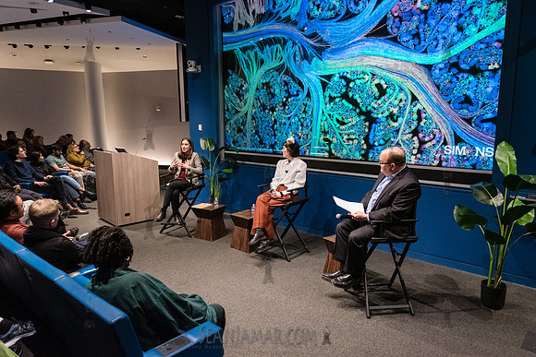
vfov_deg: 51.4
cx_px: 274
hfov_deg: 71.6
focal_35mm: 25
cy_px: 179
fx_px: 372
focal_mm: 24
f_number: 4
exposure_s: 1/200
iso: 6400
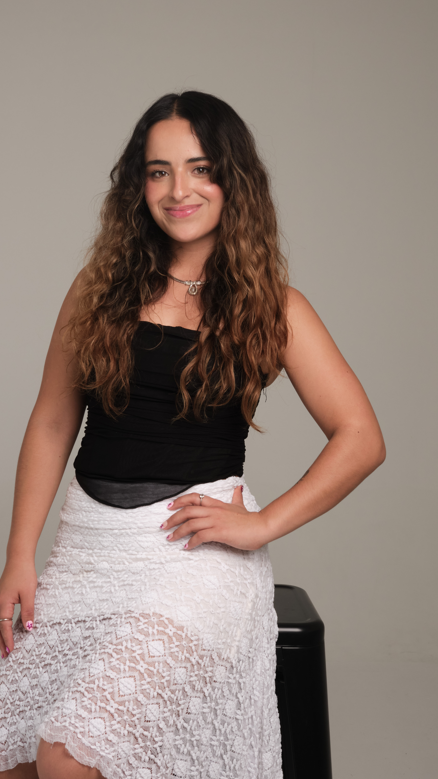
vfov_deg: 50.5
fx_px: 826
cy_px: 390
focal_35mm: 40
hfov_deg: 29.7
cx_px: 216
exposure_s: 1/125
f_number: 9
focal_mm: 25.5
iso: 400
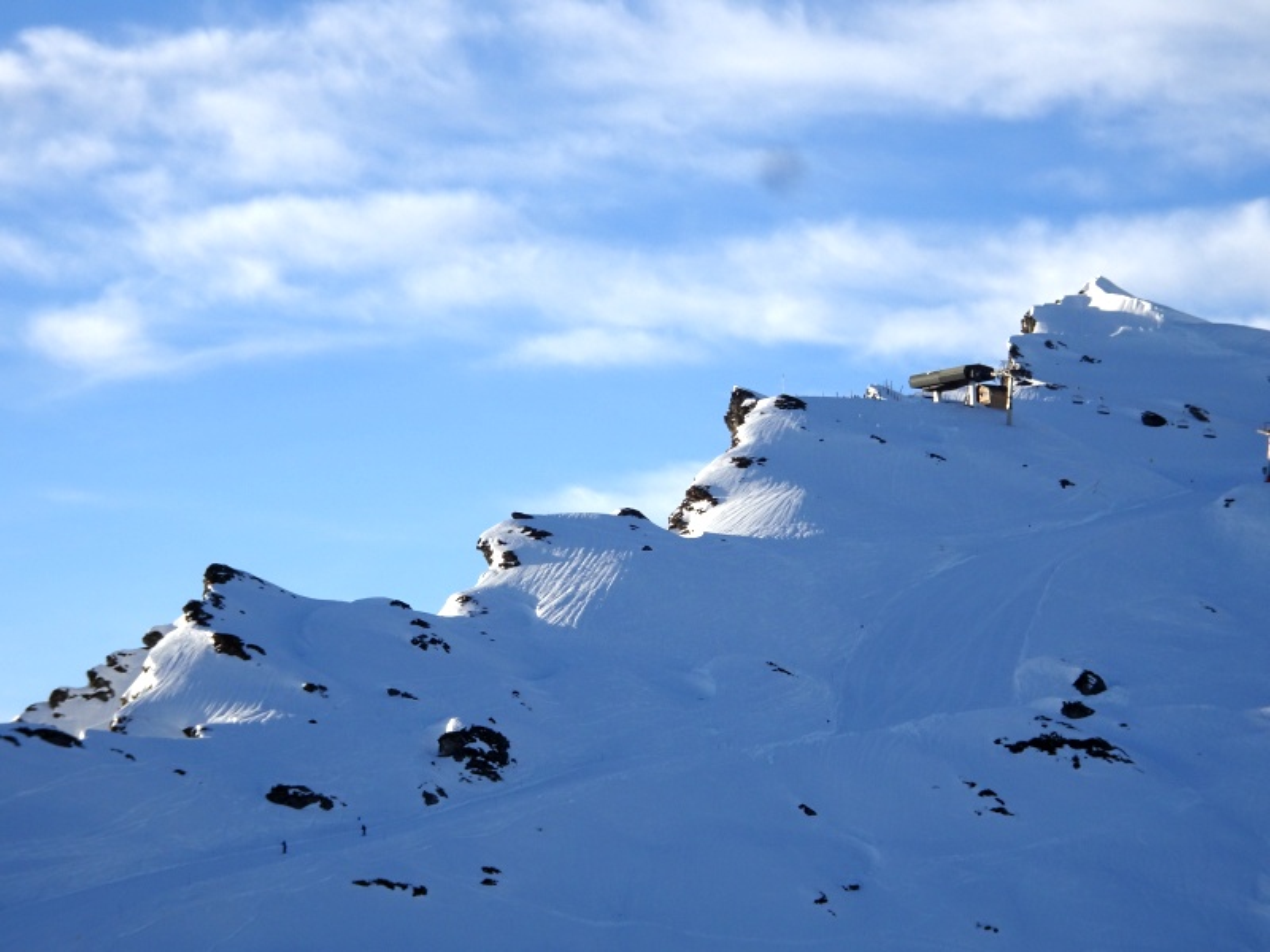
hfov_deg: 16.6
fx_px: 4366
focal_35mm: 119
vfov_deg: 12.5
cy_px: 476
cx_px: 635
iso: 80
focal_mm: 20.29
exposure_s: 1/400
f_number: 5.6
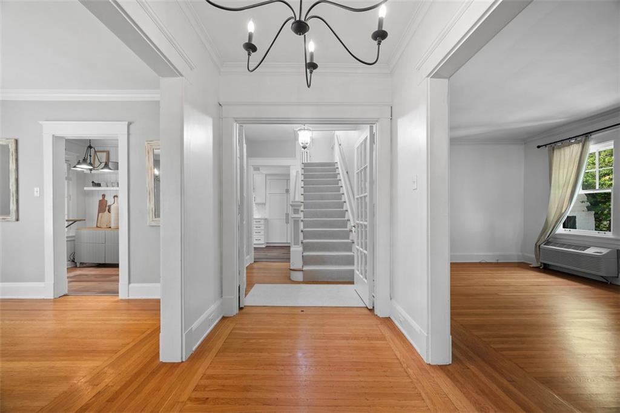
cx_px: 310
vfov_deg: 81.2
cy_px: 206
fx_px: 241
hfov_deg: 104.2
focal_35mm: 14
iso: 400
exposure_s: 1/1.25
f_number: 8
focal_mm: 14
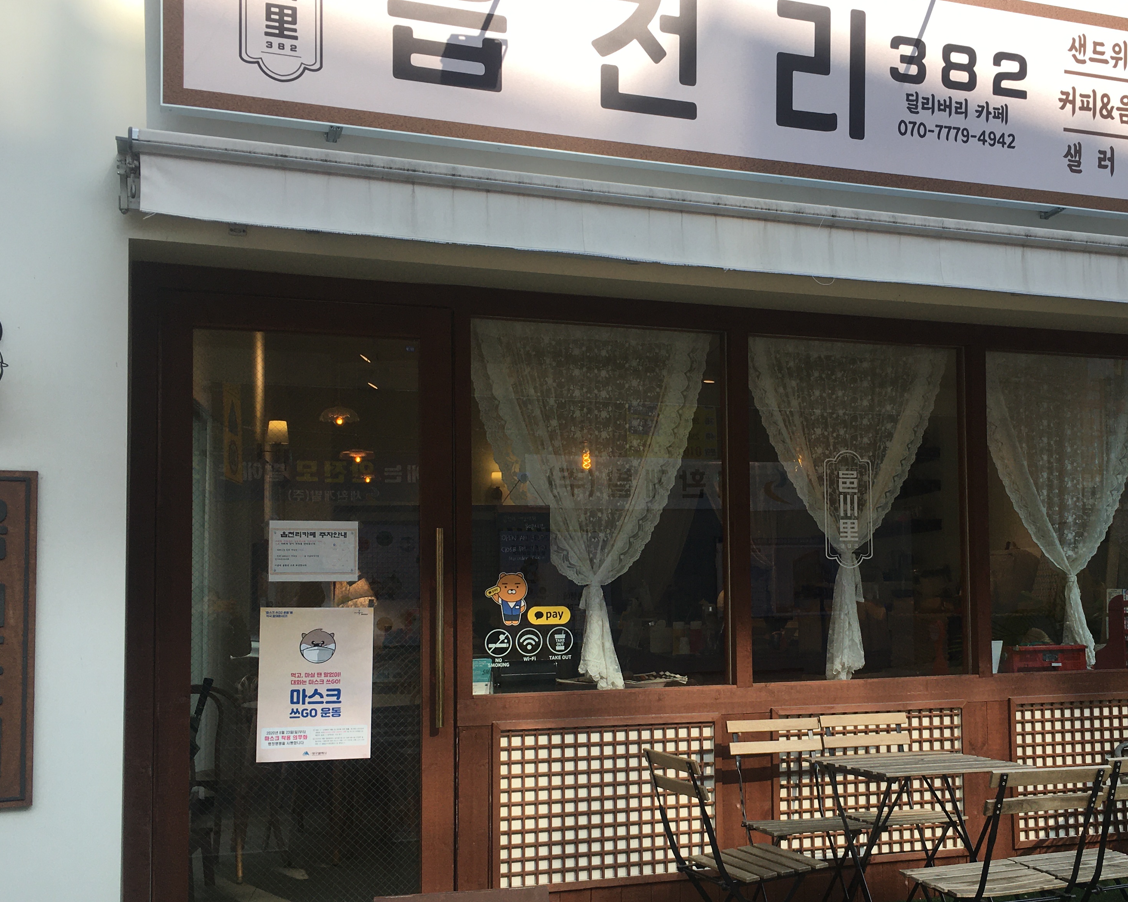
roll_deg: +0.8
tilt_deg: +2.4
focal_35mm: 39
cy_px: 529
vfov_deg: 38.1
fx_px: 1302
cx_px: 690
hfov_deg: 46.5
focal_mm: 4.15
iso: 25
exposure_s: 1/712
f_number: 2.2
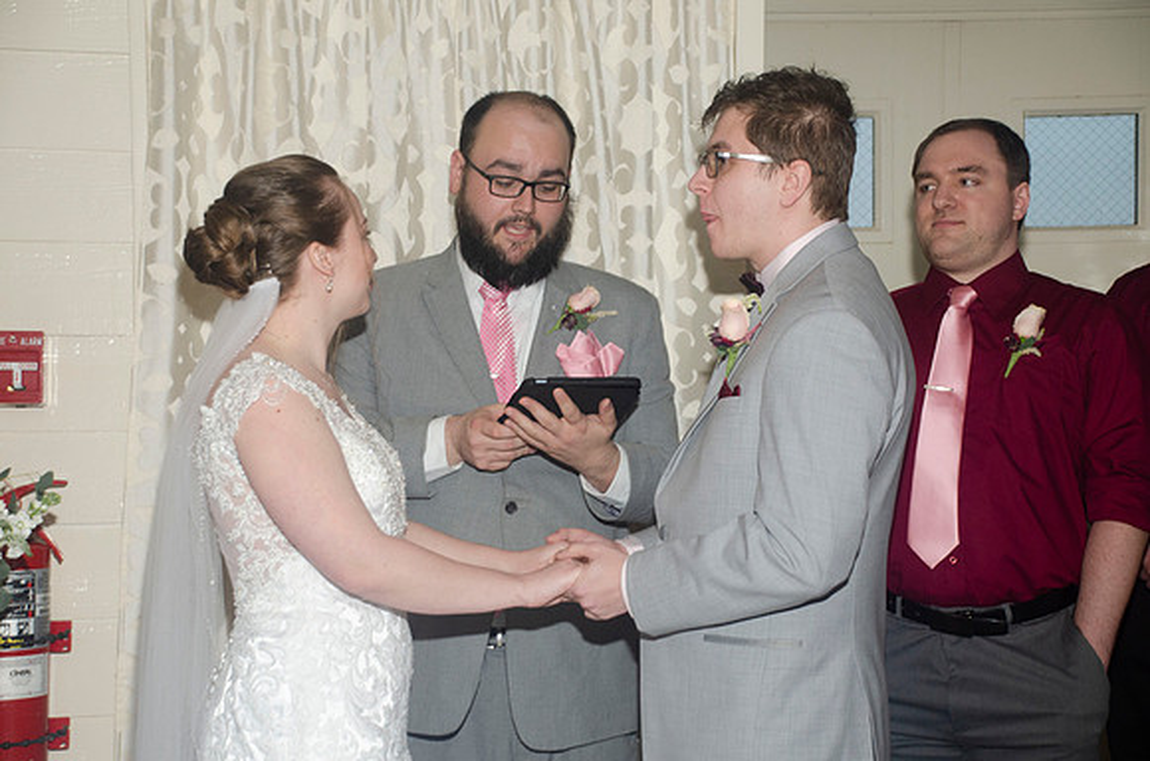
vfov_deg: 18.8
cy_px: 380
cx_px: 575
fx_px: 2295
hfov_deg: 28.1
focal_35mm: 72
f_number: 4.8
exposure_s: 1/80
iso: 400
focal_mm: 48
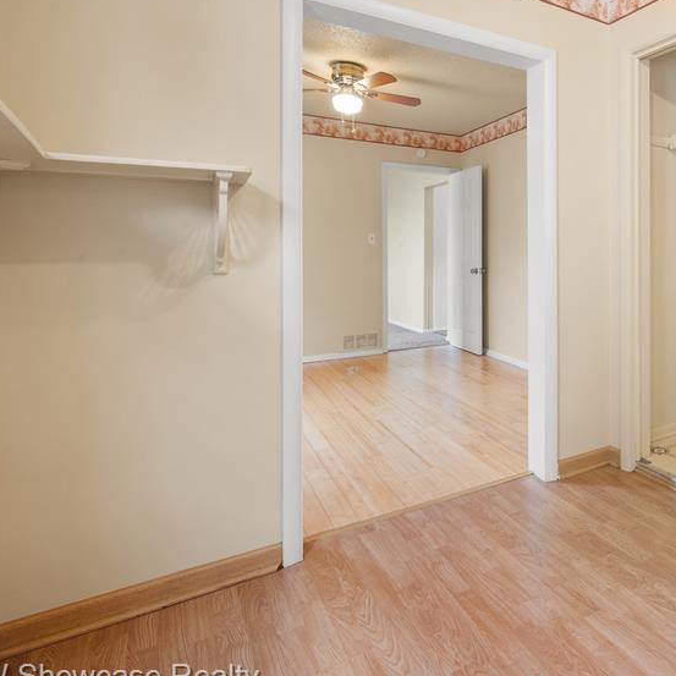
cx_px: 578
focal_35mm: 22
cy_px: 282
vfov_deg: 69.1
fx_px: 486
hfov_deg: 61.3
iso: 100
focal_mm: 14
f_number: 11
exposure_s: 3
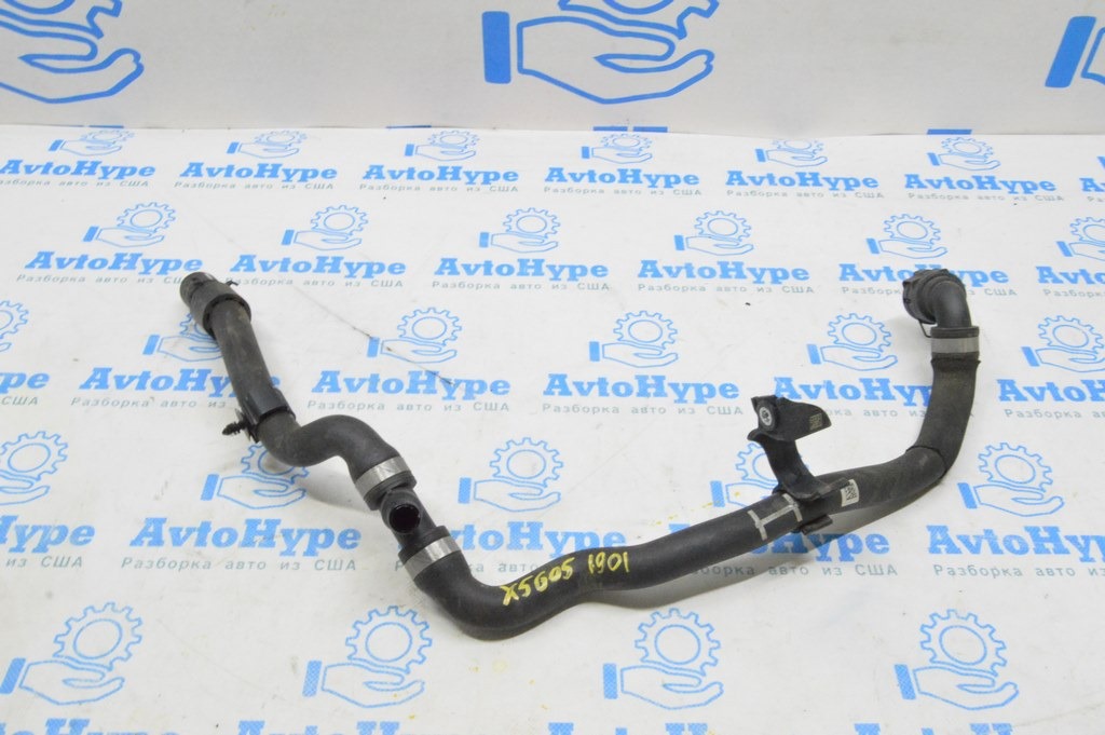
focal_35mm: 33
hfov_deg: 57.3
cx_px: 552
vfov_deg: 39.9
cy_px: 368
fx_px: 1012
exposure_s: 1/20
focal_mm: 22
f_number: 20
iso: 6400
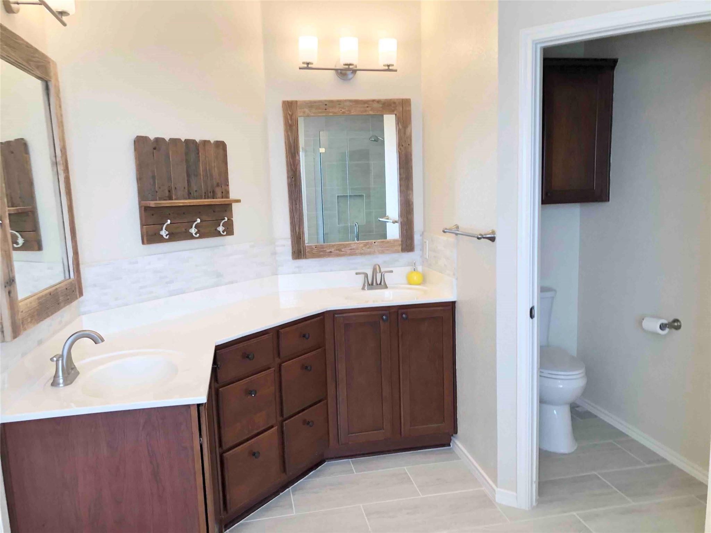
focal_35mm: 28
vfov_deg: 49.7
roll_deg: +1.5
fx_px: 575
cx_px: 356
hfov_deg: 63.4
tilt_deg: -4.1
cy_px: 266
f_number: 1.8
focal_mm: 3.99
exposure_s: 1/120
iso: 50
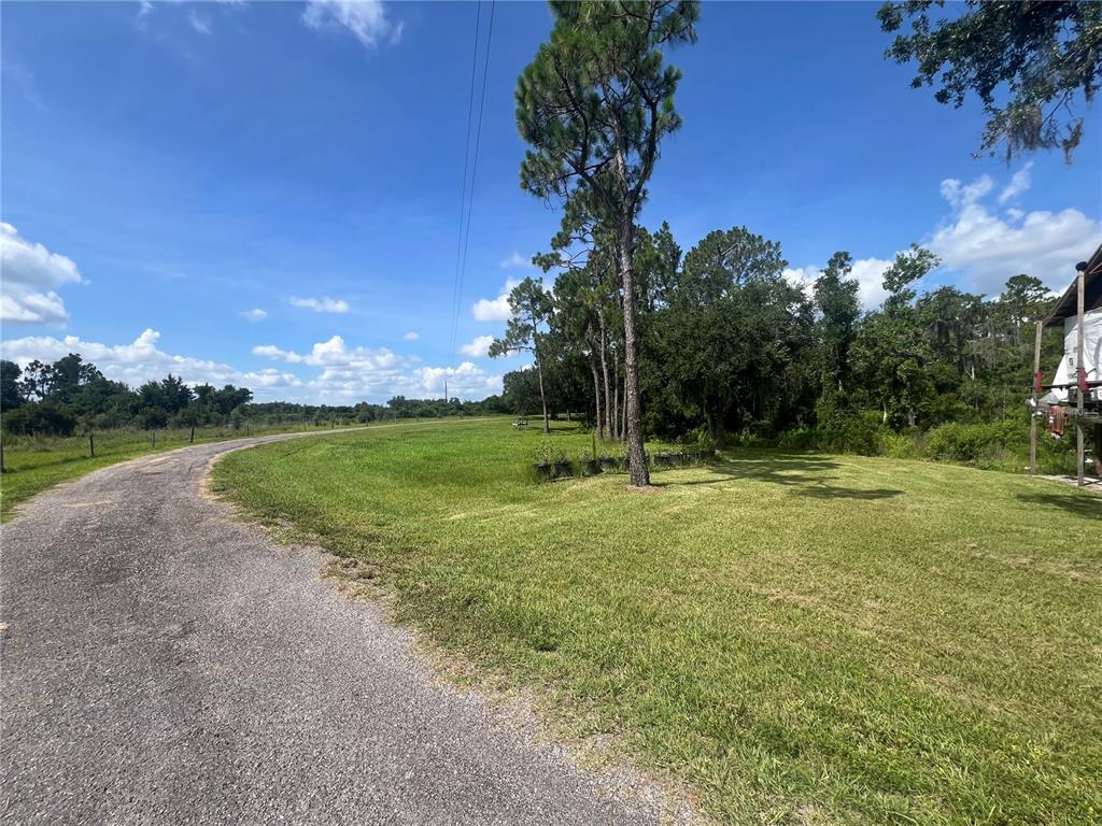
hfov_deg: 106.2
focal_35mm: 13
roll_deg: +1.3
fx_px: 414
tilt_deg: -0.7
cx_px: 551
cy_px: 413
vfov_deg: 89.9
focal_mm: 1.57
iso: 32
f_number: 1.8
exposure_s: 1/1531
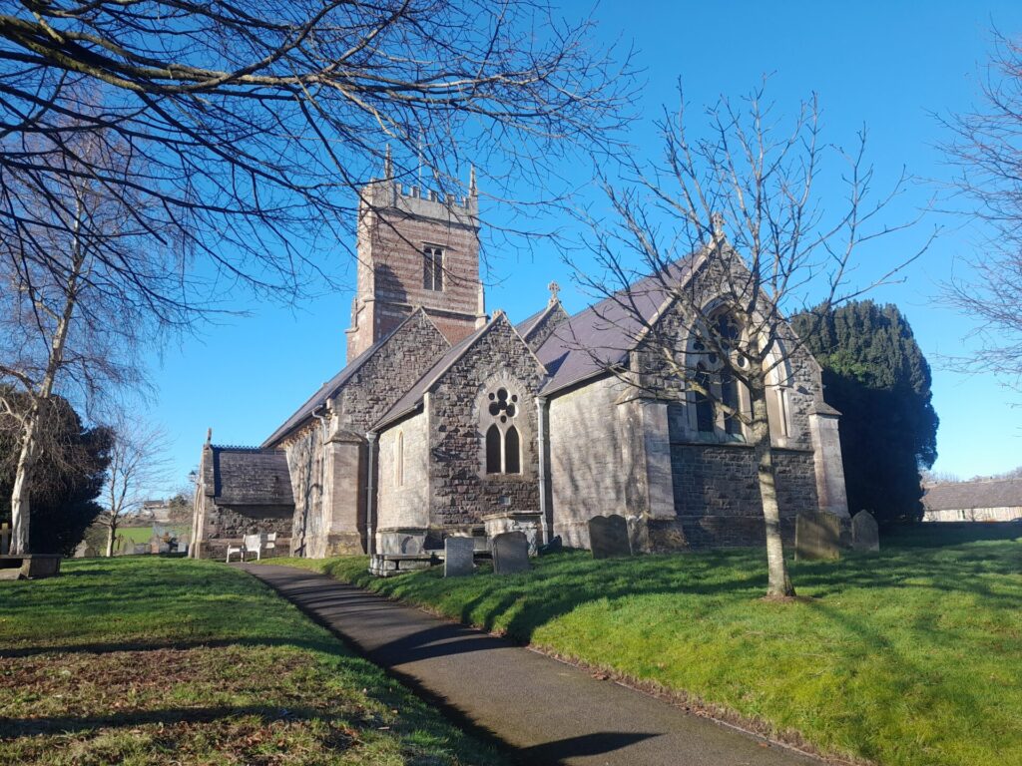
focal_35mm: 25
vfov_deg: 54.9
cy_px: 383
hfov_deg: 69.4
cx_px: 511
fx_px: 738
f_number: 2
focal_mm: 4.6
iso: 20
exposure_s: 1/274
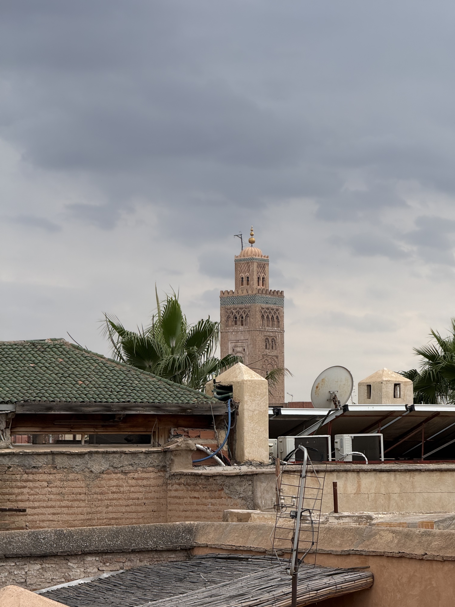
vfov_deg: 16.4
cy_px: 304
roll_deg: +0.0
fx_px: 2103
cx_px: 228
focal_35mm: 120
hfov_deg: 12.3
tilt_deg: +4.5
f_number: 2.8
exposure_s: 1/1342
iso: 50
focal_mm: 15.66
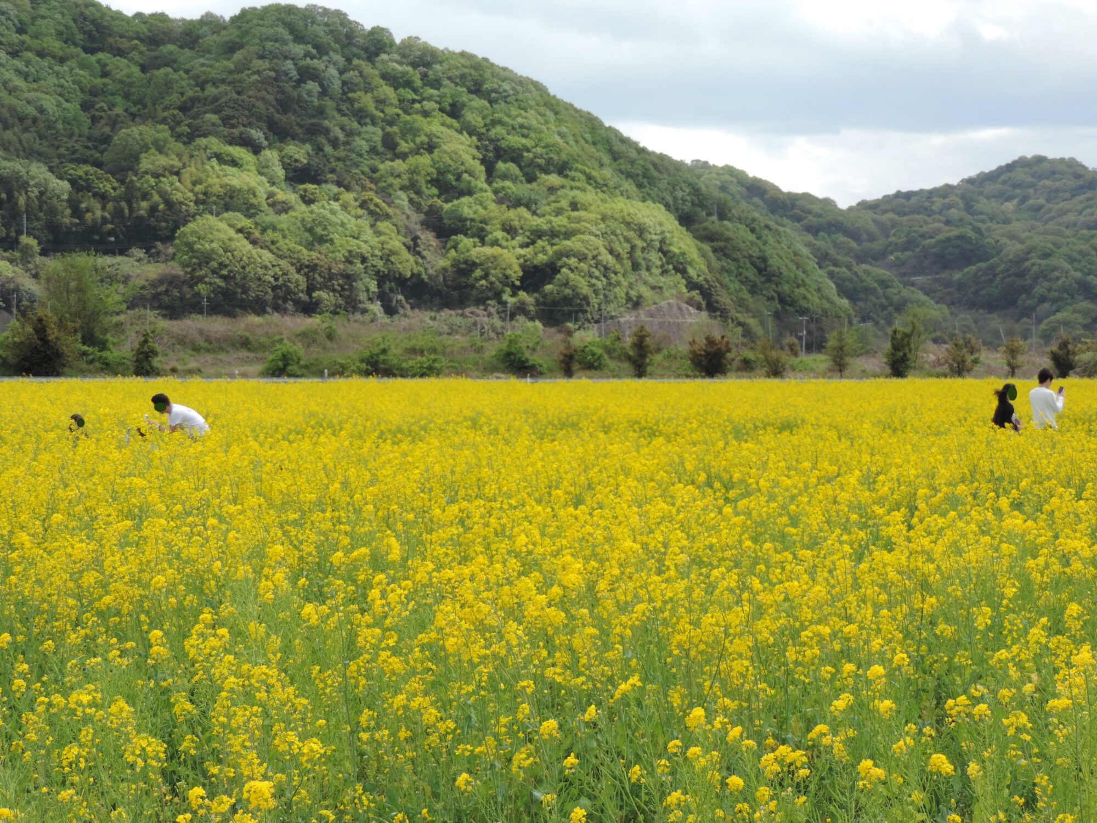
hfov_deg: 23.0
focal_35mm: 85
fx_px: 2694
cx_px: 548
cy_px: 412
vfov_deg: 17.4
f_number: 4
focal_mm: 15.1
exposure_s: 1/400
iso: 80
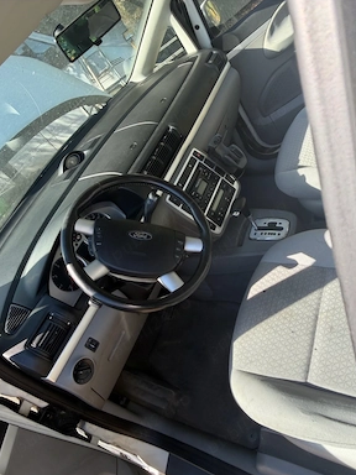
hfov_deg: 54.9
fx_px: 343
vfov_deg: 69.4
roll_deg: +41.4
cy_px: 246
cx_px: 176
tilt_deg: -30.6
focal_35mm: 25
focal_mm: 2.22
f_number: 2.2
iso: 50
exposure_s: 1/507
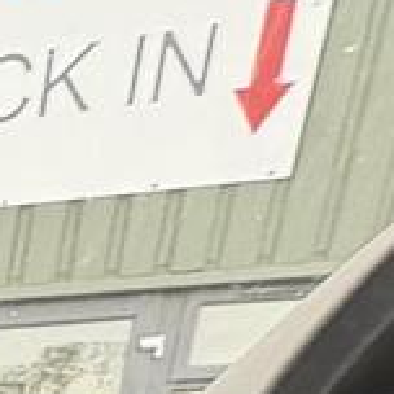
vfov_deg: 16.4
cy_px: 842
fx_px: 940
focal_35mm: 73
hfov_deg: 15.3
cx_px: -518
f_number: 2.2
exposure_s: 1/60
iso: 320
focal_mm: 2.22
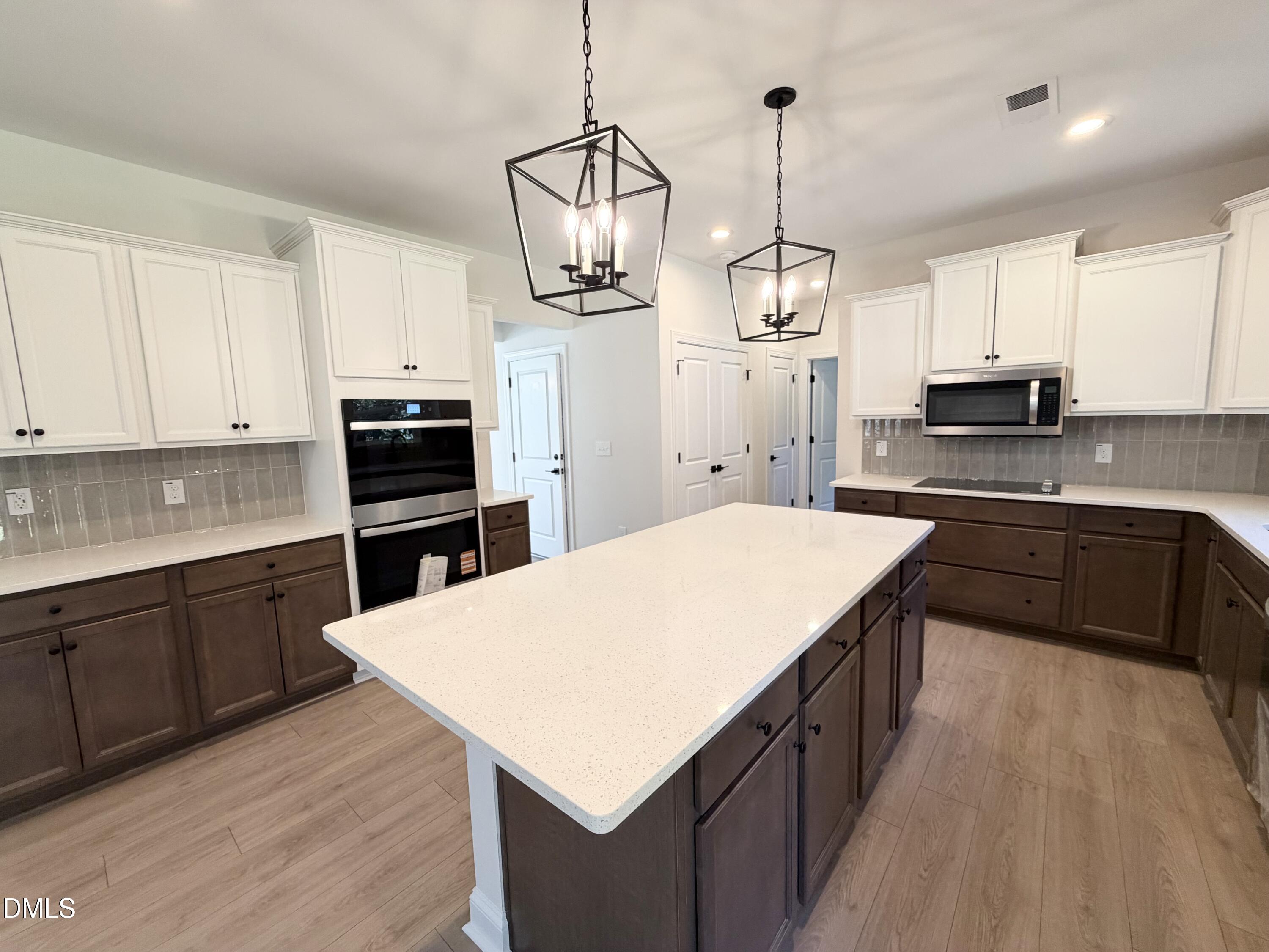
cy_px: 476
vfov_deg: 85.7
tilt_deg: -7.5
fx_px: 513
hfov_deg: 102.1
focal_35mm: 14
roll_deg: +2.3
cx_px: 634
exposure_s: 1/120
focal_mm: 2.22
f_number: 2.2
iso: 200
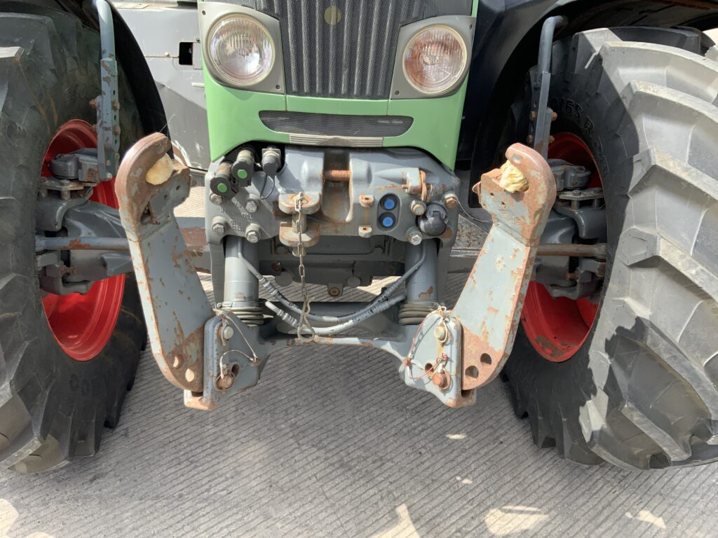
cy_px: 269
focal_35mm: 29
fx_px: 602
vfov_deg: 48.2
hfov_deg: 61.7
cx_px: 359
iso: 16
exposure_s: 1/333
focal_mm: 3
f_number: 1.8
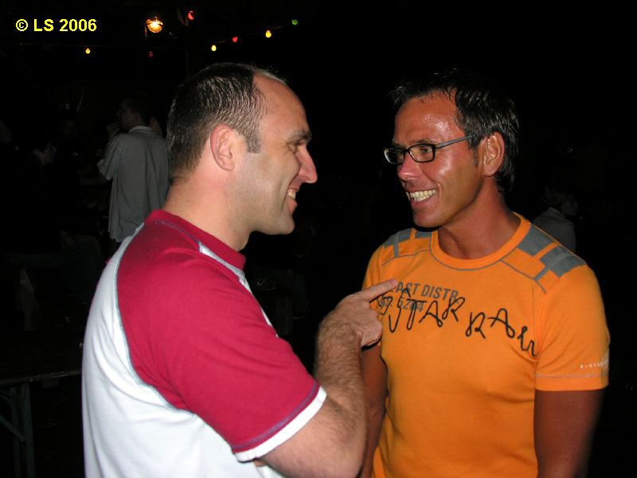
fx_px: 644
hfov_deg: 52.6
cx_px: 318
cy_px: 239
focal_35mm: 35
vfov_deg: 40.7
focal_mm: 8.9
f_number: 2.8
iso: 50
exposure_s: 1/60.1
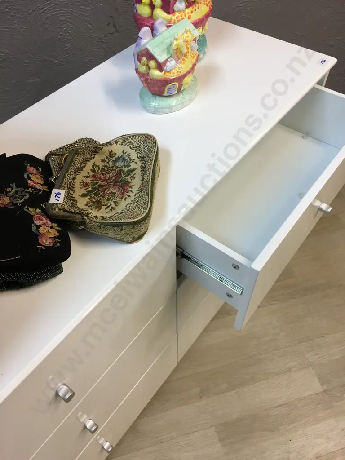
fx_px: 385
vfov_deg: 61.7
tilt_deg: -50.6
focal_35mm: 29
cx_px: 172
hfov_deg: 48.2
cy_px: 230
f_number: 2.2
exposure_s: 1/33
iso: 32
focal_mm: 4.15
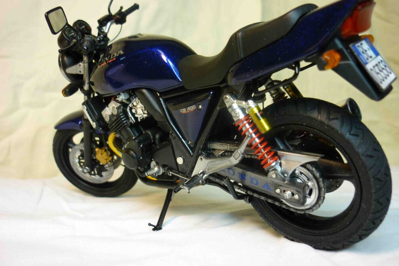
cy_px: 118
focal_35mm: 35
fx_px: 388
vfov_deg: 37.8
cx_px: 203
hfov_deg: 54.4
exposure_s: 1/30
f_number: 2.8
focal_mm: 5.5
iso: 80
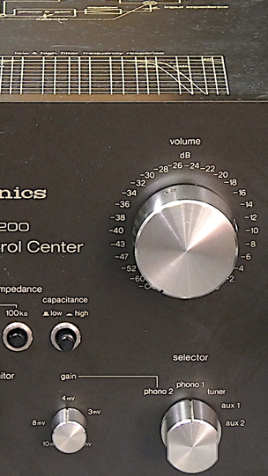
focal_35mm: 292
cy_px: 283
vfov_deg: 7.4
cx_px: 52
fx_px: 3692
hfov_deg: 4.2
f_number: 5.4
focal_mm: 27.1
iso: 200
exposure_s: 1/3.2
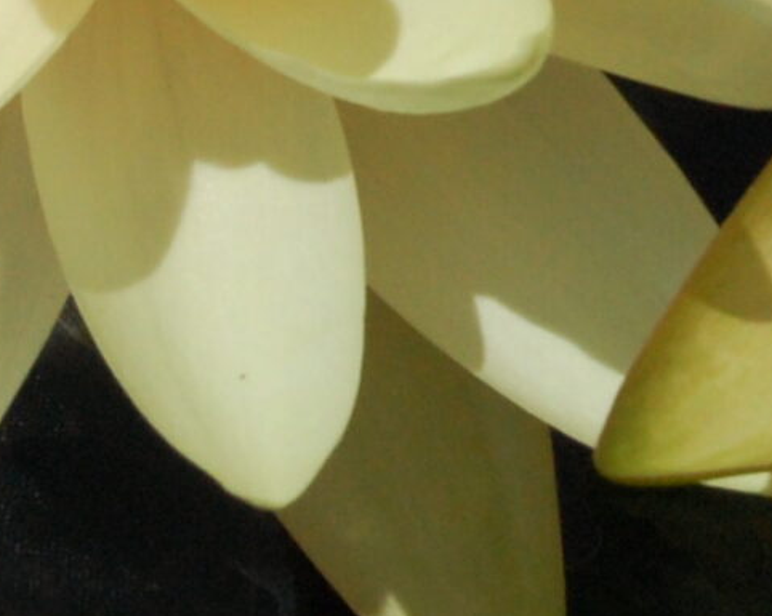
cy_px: -317
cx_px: 617
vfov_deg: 5.1
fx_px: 6827
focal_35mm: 299
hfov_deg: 6.5
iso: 800
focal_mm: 40
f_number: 18
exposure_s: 1/1250
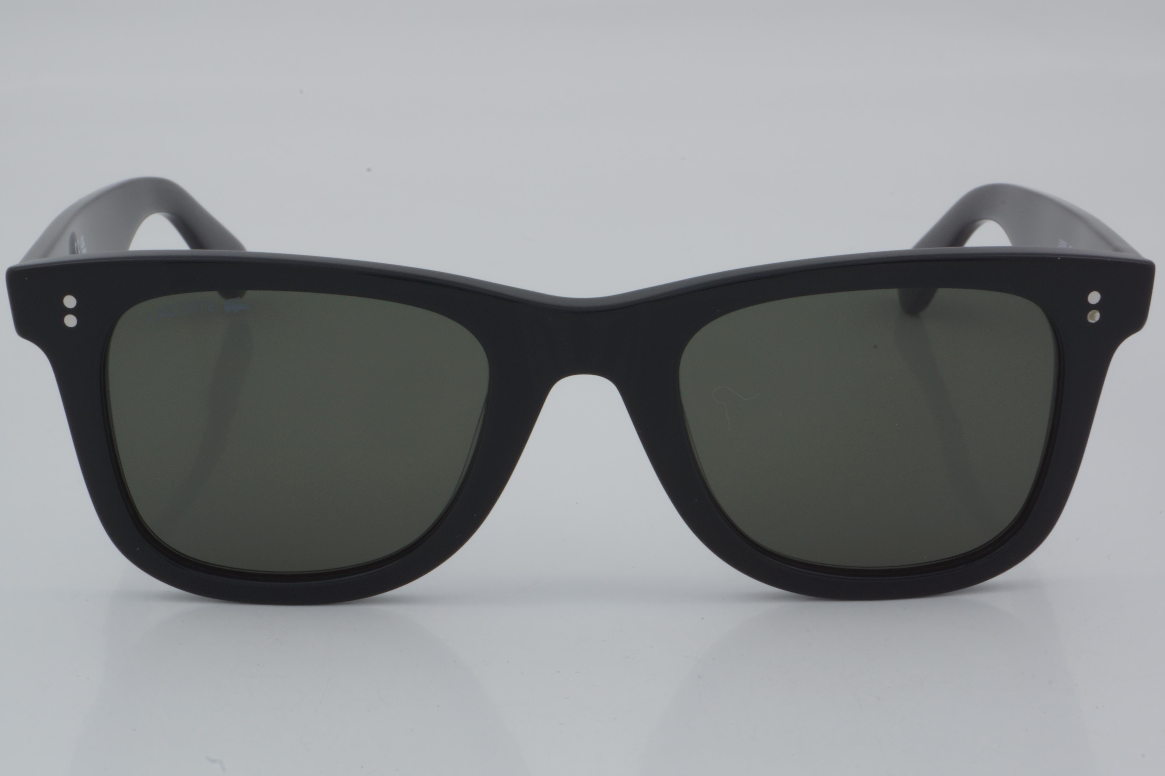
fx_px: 2670
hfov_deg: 24.6
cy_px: 388
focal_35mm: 82
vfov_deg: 16.6
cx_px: 582
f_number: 32
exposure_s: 1/4
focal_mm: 55
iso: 100
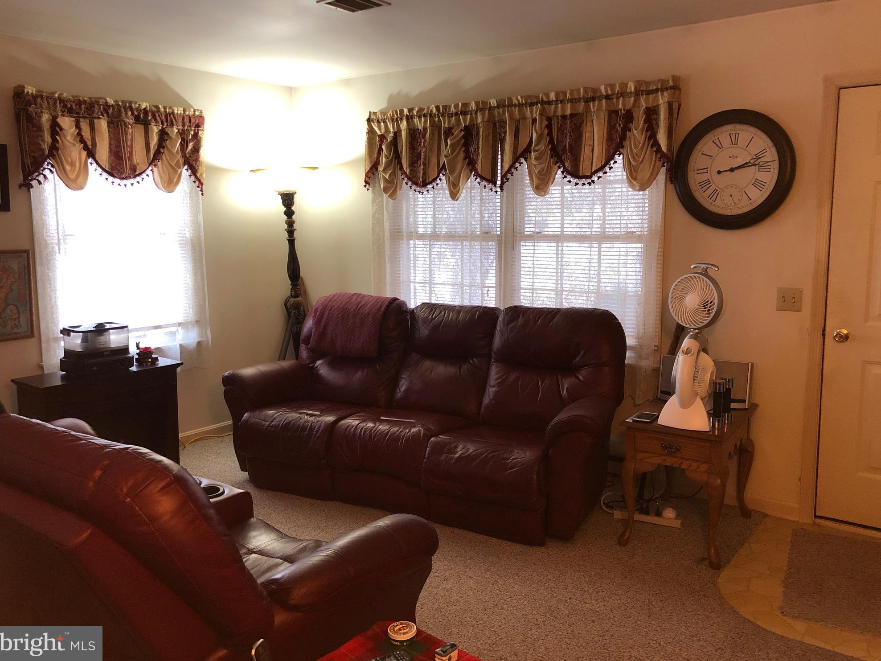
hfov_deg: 61.7
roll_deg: +0.9
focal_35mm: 29
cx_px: 447
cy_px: 320
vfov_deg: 48.2
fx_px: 738
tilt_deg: -7.5
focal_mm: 4
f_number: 1.8
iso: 40
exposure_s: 1/17
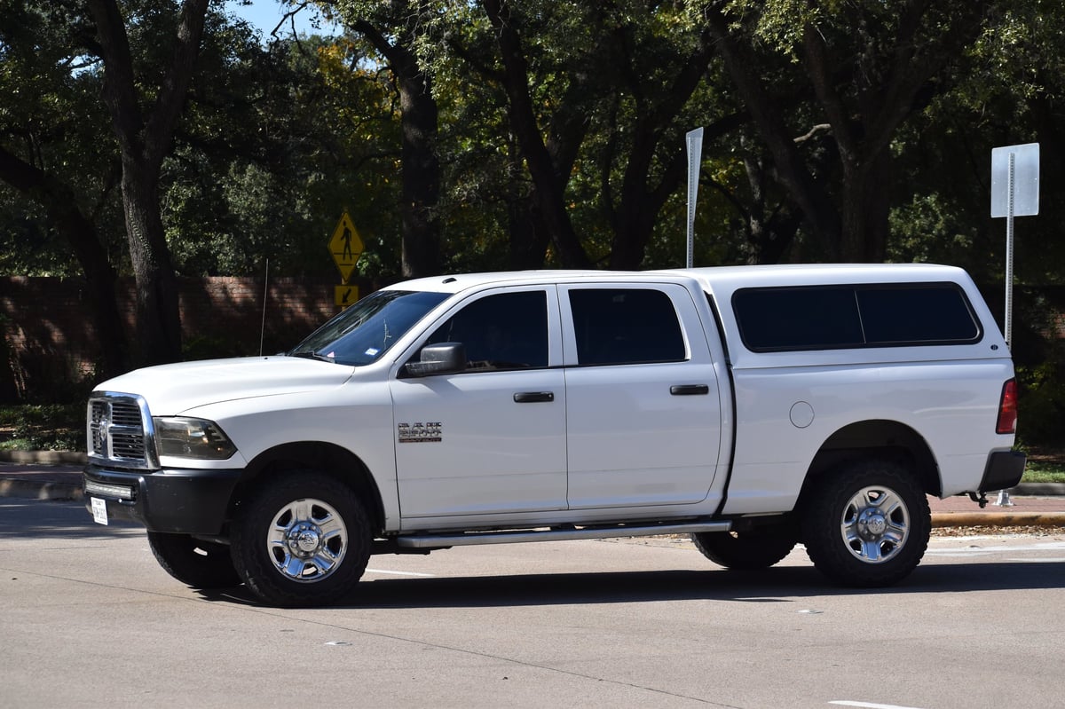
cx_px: 532
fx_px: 3460
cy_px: 354
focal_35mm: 117
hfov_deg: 17.5
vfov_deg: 11.7
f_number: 7.1
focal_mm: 78
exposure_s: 1/1600
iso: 400
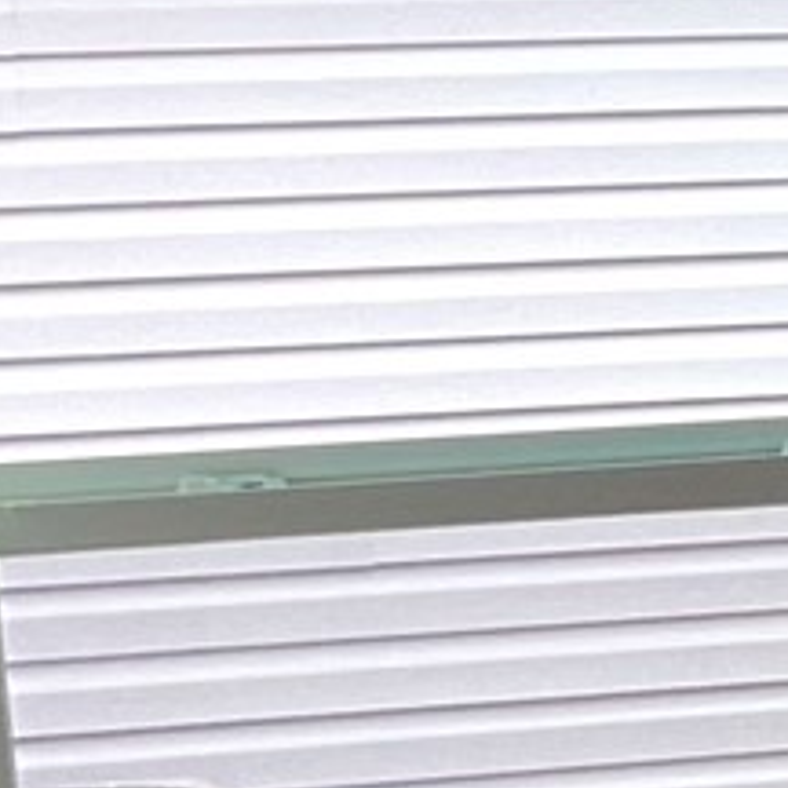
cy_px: 770
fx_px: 5872
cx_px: 2656
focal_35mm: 228
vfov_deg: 7.6
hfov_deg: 6.7
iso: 40
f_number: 1.8
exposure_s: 1/60
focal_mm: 3
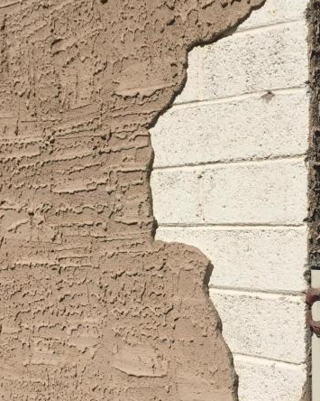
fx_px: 580
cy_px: 219
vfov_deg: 38.0
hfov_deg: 30.4
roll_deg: -2.1
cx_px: 233
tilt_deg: +3.8
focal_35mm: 49
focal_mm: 4.15
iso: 32
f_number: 2.2
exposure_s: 1/7937
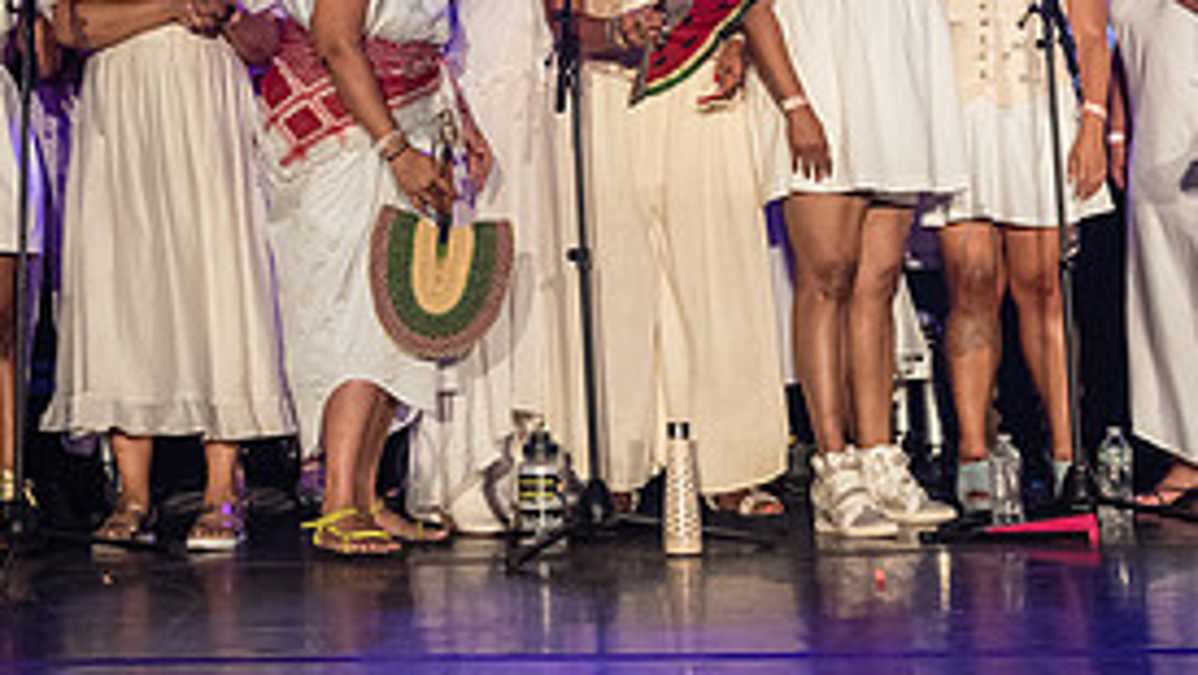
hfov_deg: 32.6
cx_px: 414
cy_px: 68
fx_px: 2034
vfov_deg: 18.5
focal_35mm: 64
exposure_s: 1/1000
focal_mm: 29
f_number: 4
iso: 4000
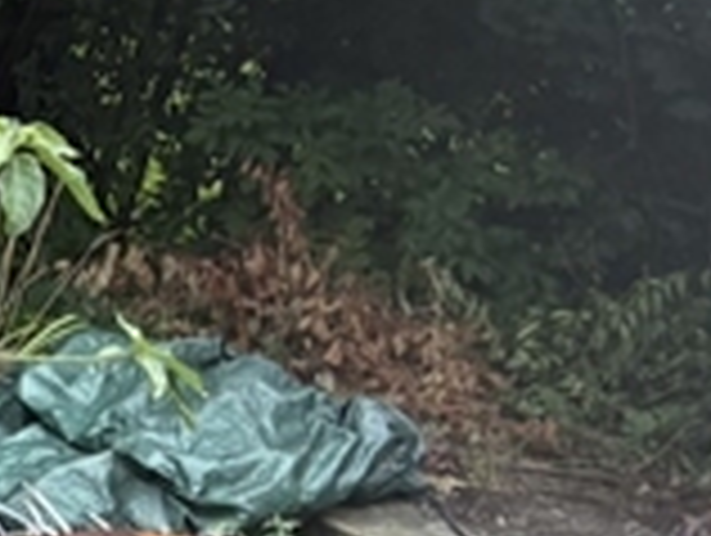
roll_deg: -1.7
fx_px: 3456
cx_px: -1238
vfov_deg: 8.9
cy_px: 261
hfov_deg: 9.7
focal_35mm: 168
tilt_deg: -11.5
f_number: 1.6
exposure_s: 1/230
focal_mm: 5.96
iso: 50
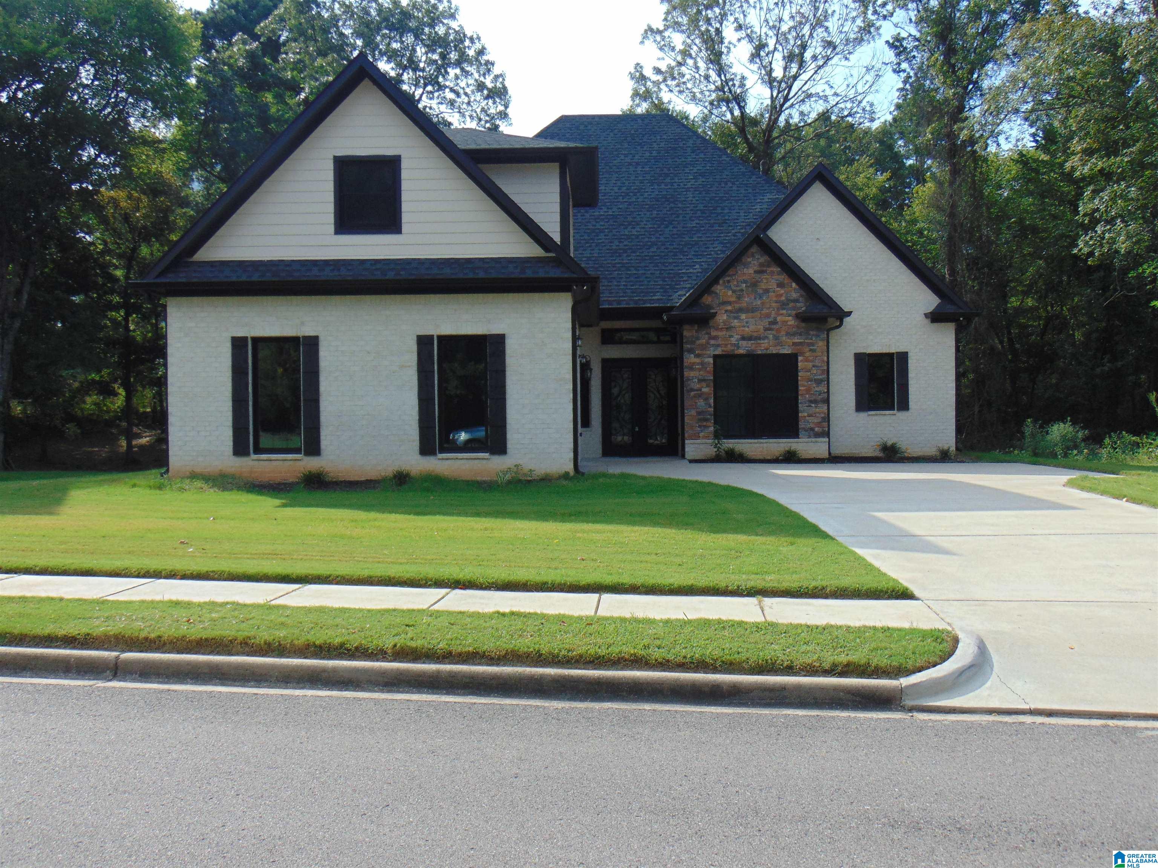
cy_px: 434
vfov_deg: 42.9
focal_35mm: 33
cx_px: 579
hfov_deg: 55.4
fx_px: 1104
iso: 80
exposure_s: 1/640
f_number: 3.2
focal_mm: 5.8
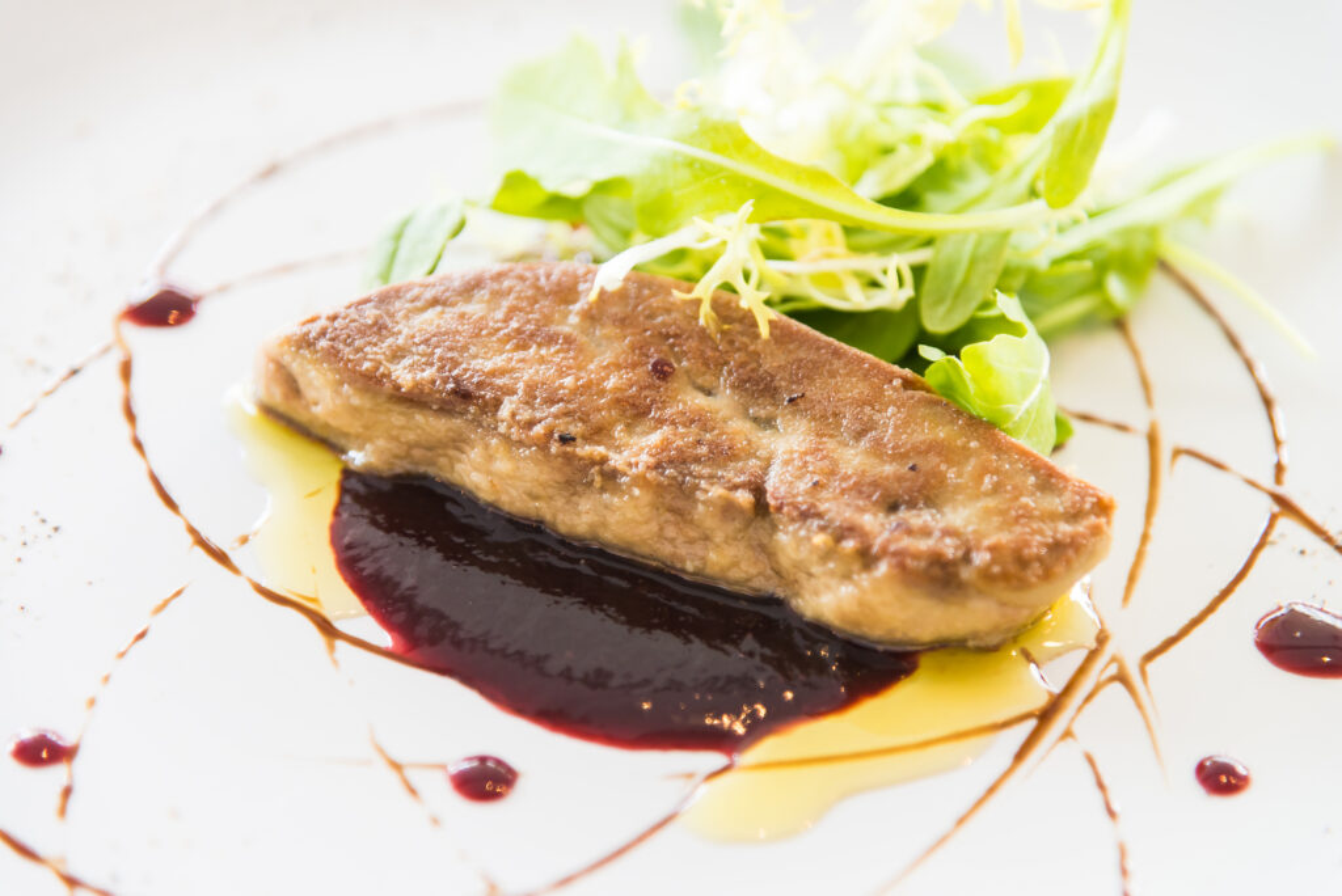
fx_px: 4476
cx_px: 671
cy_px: 448
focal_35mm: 120
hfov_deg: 17.1
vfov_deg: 11.4
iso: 400
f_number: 4
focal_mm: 120
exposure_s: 1/60
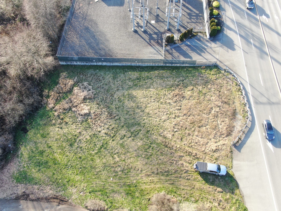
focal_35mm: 27
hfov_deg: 65.3
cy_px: 106
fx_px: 219
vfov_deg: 51.4
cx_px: 140
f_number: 2.9
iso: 100
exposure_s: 1/100
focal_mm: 4.78
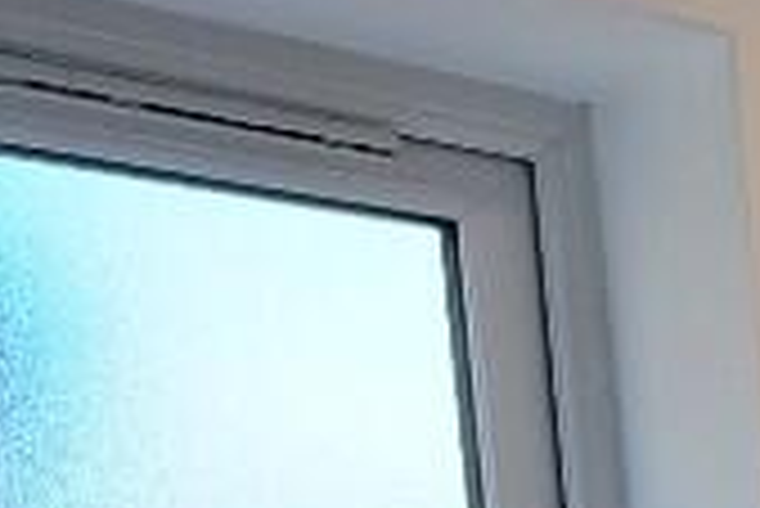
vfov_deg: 13.8
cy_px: 935
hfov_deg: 16.0
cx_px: 1650
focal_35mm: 88
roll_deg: +1.2
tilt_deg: -6.3
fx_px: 1859
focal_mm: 2.22
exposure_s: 1/100
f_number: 2.2
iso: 125
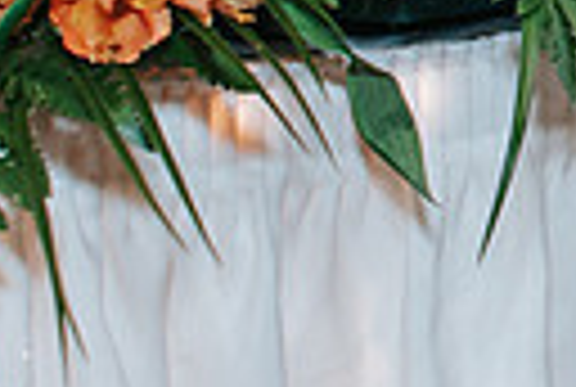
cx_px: 1004
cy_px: -272
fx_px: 3801
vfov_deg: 5.7
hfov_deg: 8.4
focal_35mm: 237
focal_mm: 35
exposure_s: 1/250
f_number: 3.5
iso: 800
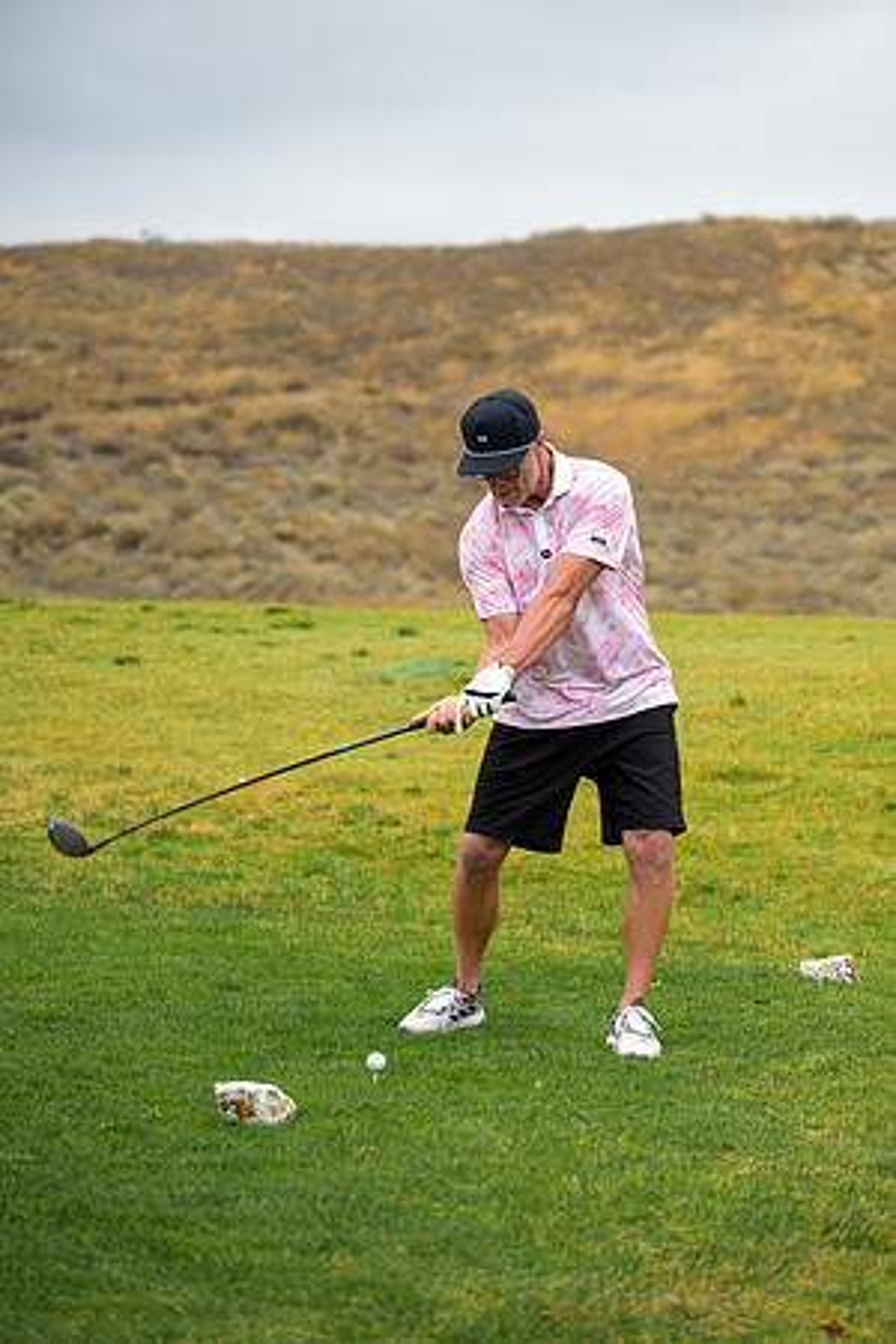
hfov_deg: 13.0
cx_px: 448
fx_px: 3920
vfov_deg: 19.5
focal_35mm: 105
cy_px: 672
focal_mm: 105
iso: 800
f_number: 4
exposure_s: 1/2500
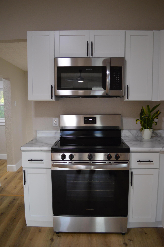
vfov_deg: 67.4
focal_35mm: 27
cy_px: 124
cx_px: 82
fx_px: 185
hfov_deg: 47.8
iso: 560
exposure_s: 1/60
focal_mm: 18
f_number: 3.5
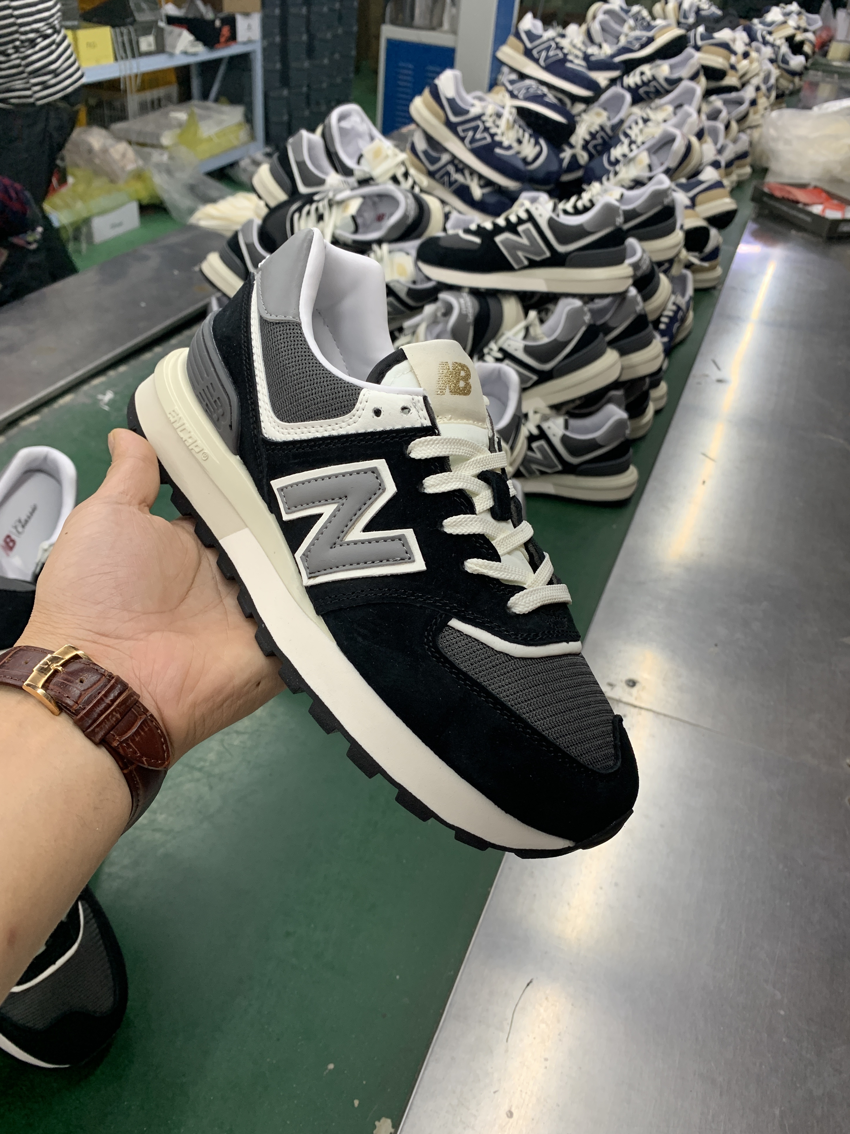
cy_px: 582
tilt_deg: -36.6
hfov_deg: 51.3
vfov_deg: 65.3
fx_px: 884
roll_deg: -3.6
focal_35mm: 27
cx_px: 416
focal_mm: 4.25
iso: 100
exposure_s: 1/118
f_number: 1.8
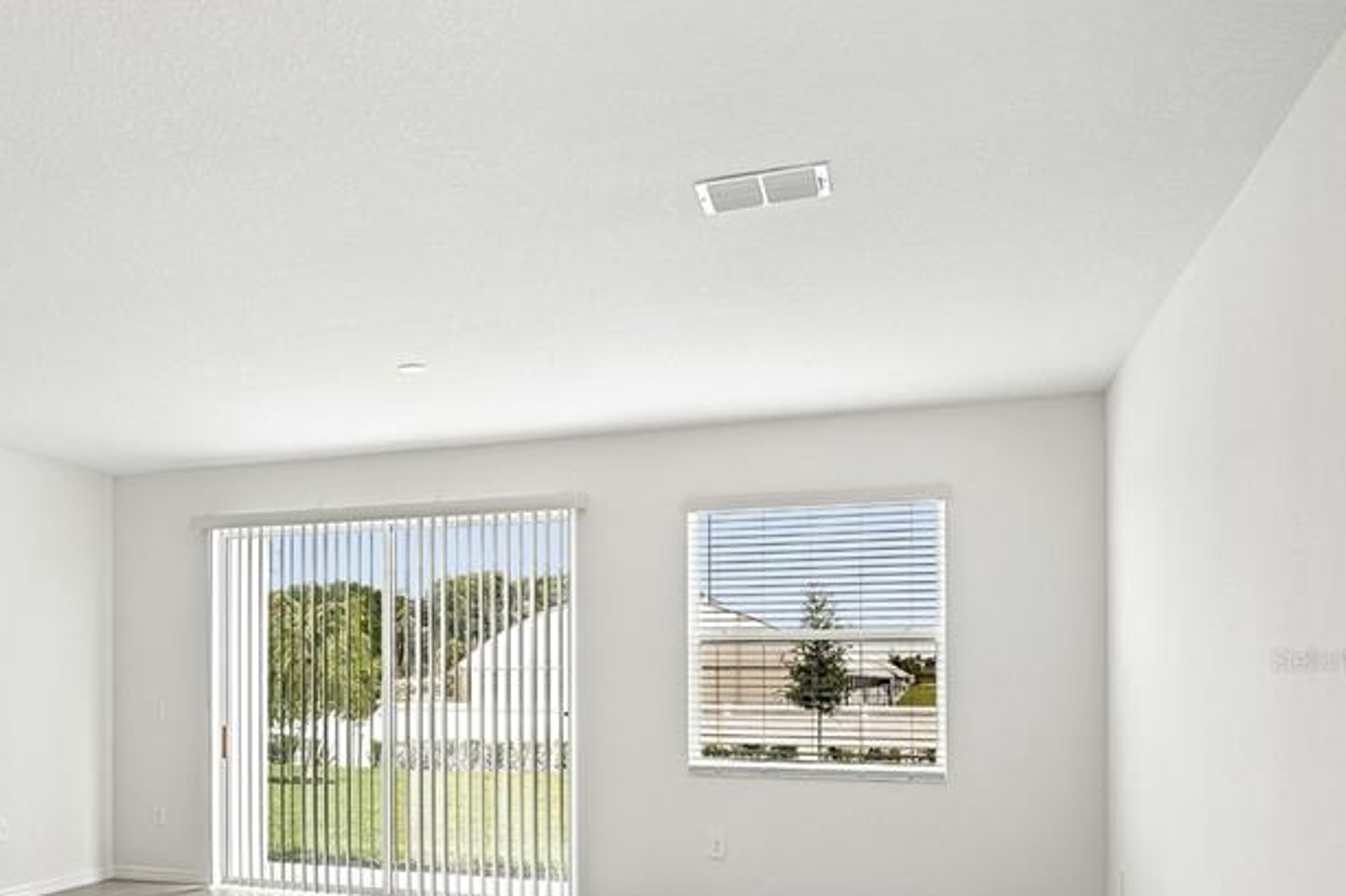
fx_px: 1308
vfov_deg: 37.0
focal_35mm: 35
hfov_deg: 51.2
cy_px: 659
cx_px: 274
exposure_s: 1/100
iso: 400
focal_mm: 21
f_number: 8
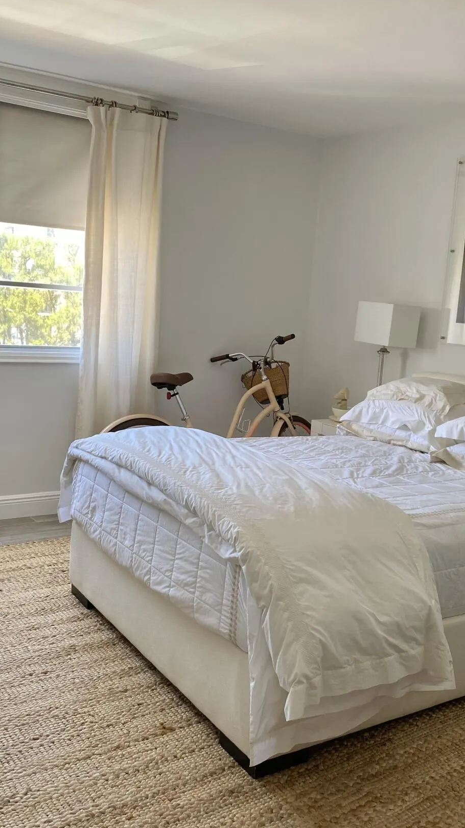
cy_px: 399
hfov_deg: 33.7
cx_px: 252
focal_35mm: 35
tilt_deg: -6.3
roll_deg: -4.1
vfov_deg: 56.6
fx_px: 768
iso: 64
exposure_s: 1/121
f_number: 1.8
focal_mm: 4.25
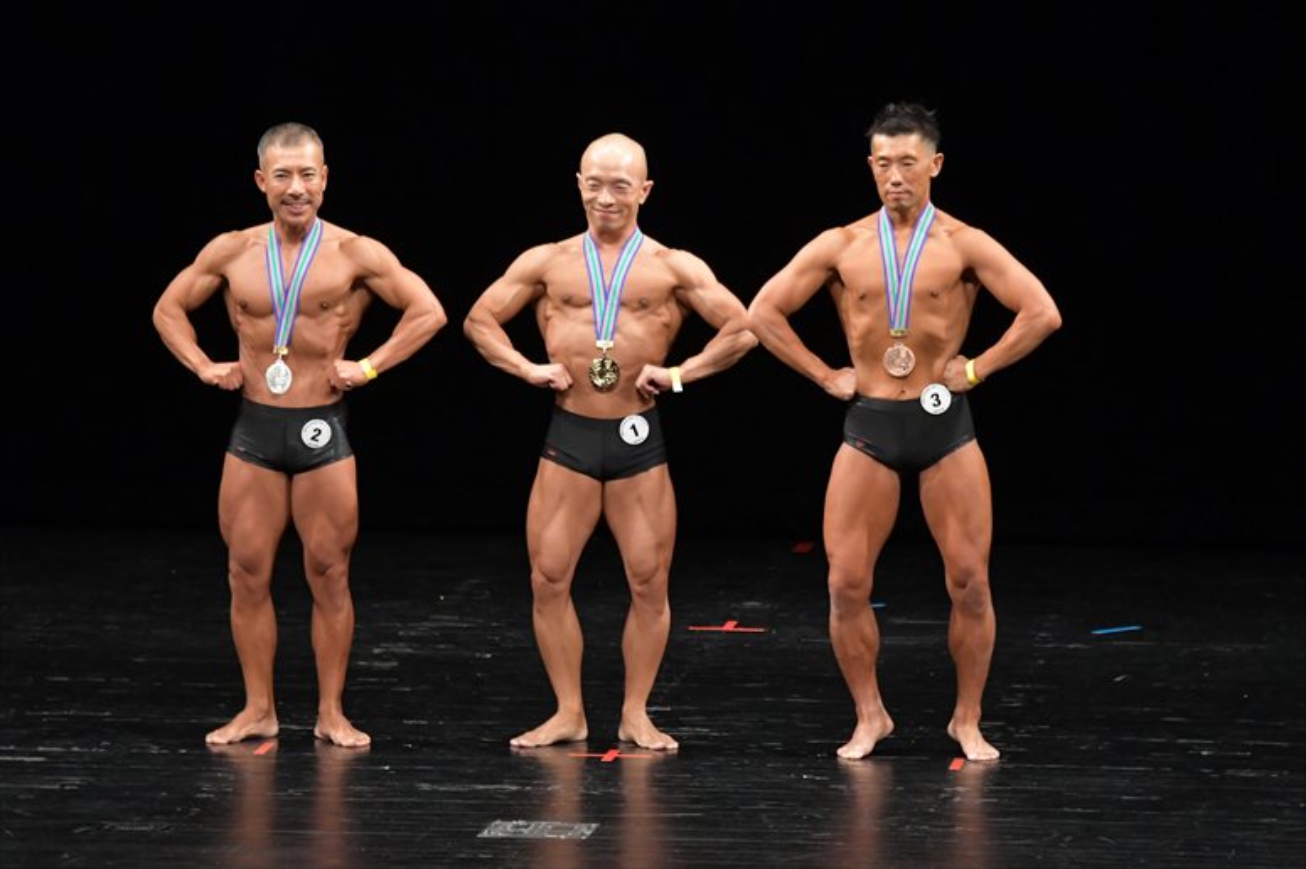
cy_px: 434
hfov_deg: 8.1
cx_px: 653
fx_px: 9246
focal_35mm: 255
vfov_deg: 5.4
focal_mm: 170
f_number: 5.6
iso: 3200
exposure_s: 1/400
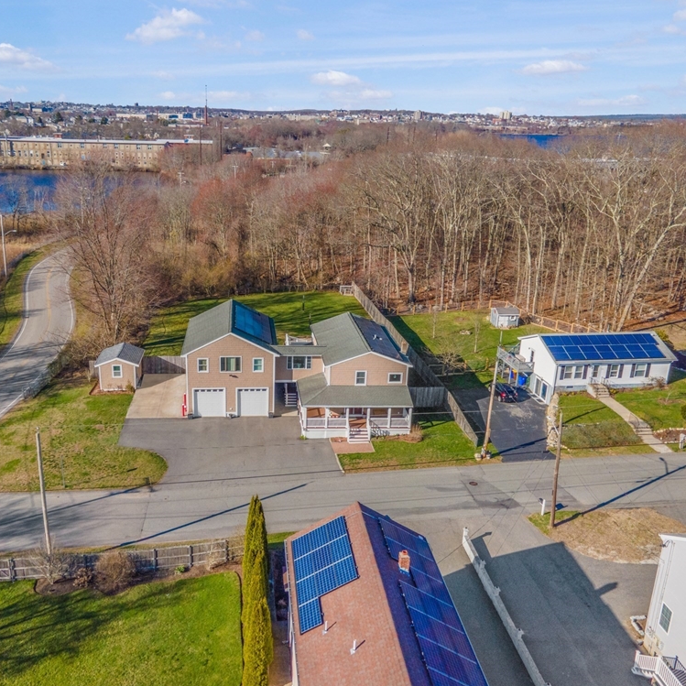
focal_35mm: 29
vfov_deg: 55.6
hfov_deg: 55.3
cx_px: 279
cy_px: 344
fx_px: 650
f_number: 2.8
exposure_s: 1/1250
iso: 110
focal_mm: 4.5
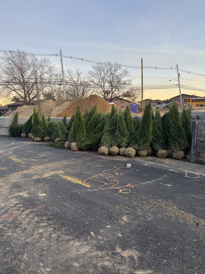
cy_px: 137
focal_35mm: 24
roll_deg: -0.2
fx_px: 190
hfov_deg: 56.8
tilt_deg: -6.8
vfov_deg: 71.6
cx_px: 102
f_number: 1.78
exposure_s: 1/121
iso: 64
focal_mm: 6.76
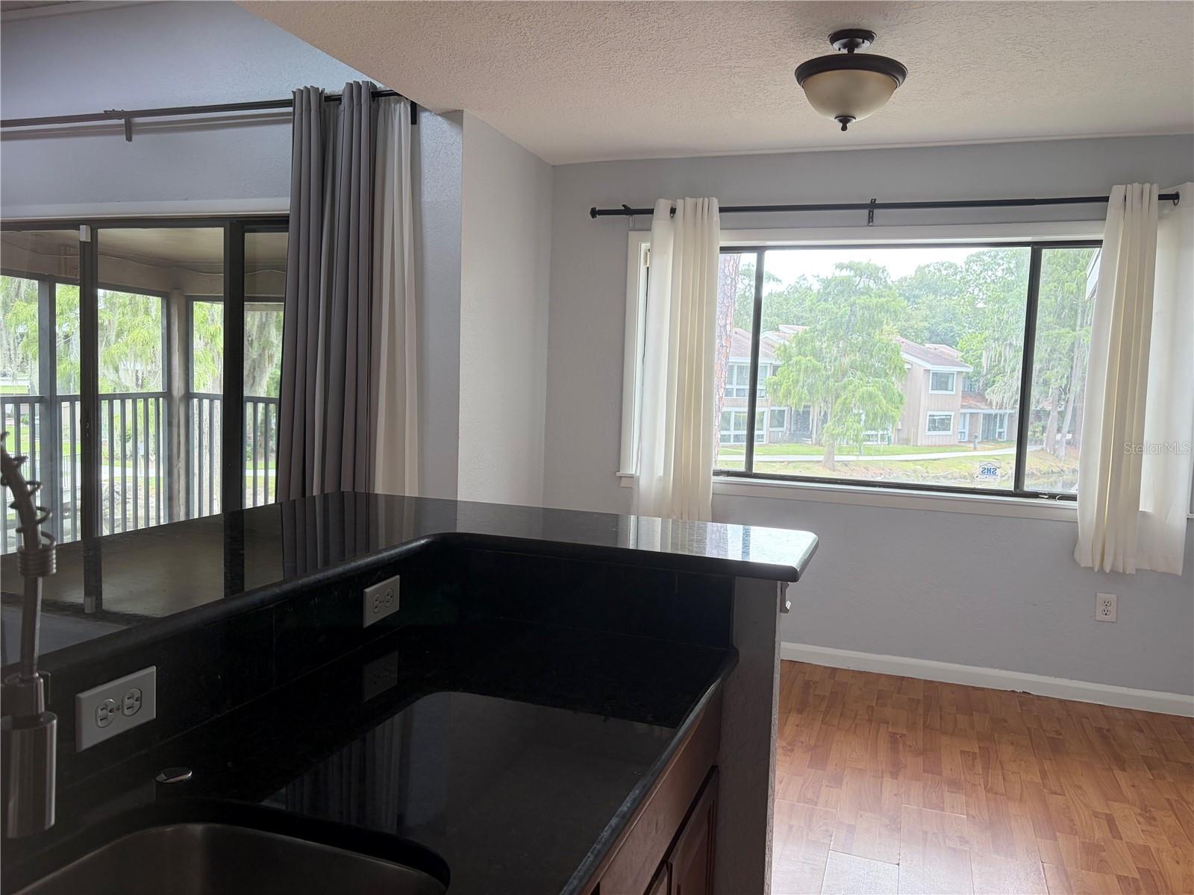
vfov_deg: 53.1
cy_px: 448
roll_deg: -2.9
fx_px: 897
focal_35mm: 26
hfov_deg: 67.3
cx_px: 597
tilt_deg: -4.1
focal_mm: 5.96
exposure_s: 1/152
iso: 64
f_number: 1.6
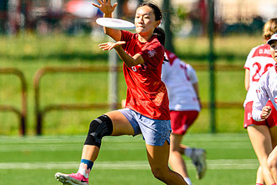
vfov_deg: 1.3
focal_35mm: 1057
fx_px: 8140
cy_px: 109
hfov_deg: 1.9
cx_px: 192
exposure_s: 1/1600
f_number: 3.2
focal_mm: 400
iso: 100
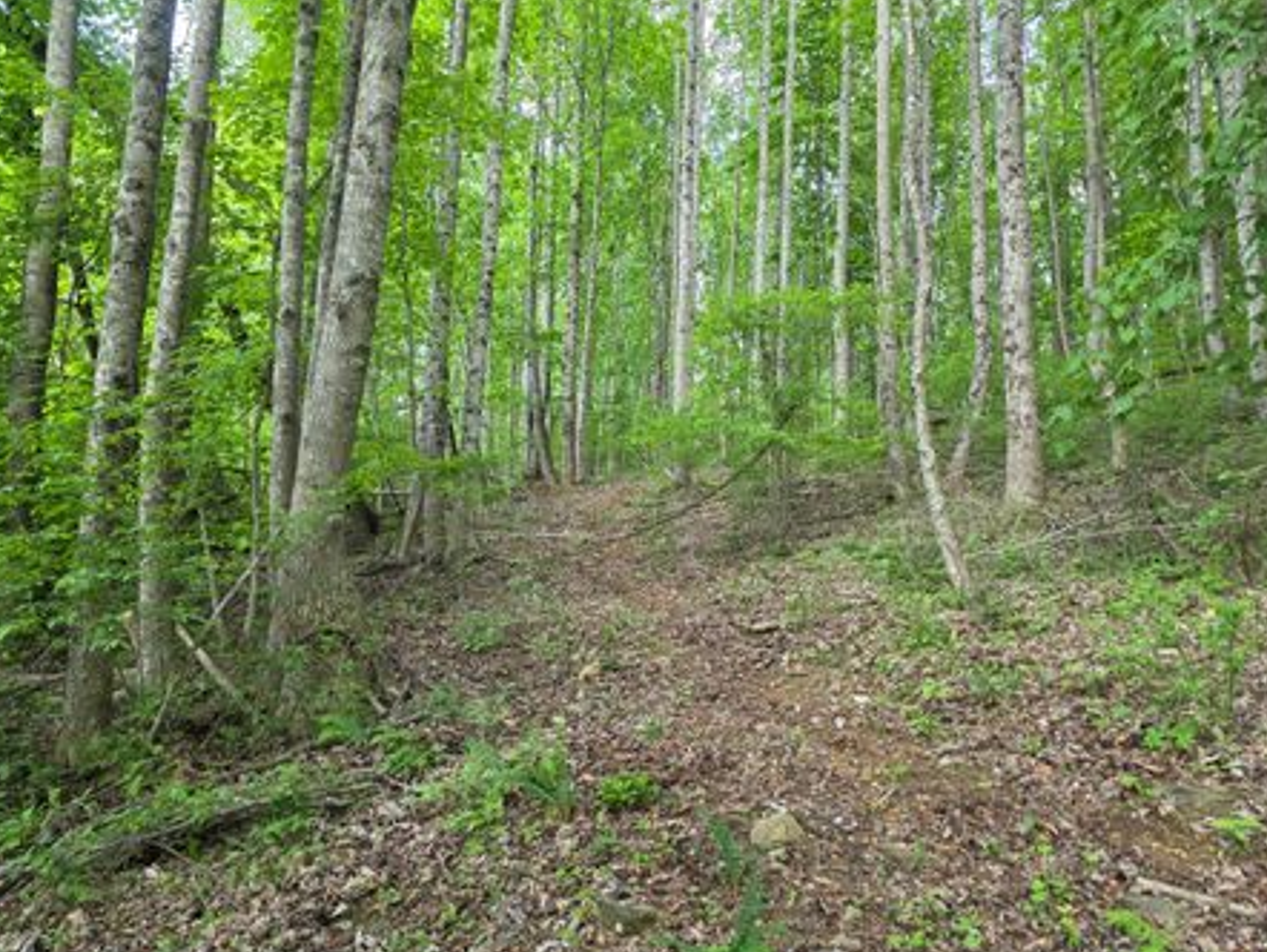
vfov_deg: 53.1
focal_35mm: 26
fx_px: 952
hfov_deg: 67.3
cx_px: 631
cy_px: 475
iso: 200
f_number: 1.7
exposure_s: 1/120
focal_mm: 6.3
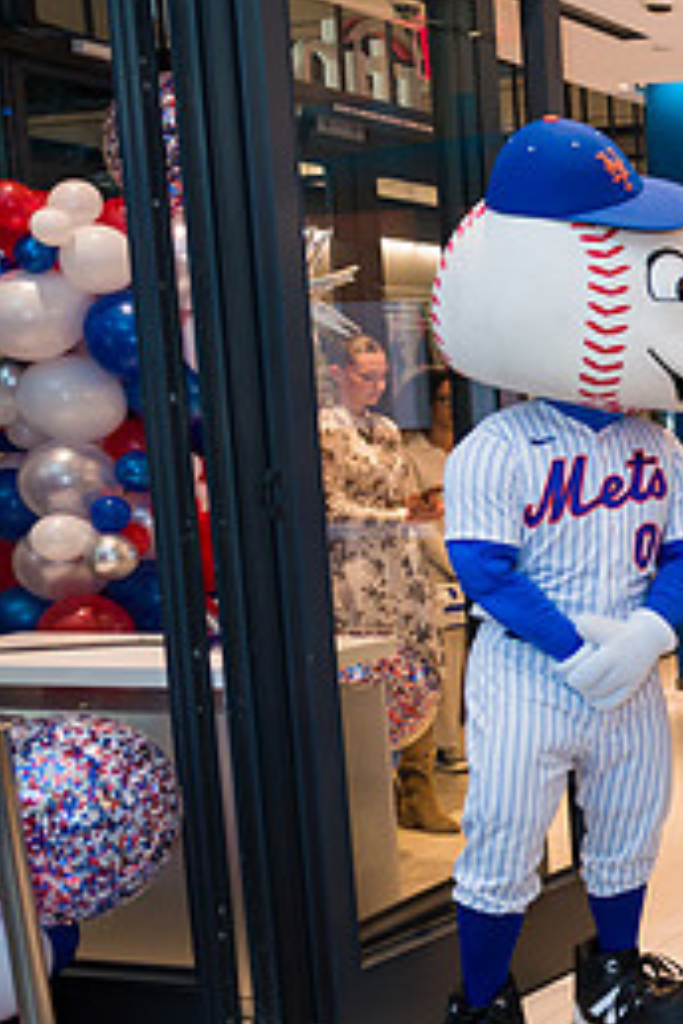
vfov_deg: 36.8
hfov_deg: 19.9
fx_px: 1537
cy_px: 564
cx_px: 1148
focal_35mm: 54
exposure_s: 1/200
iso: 800
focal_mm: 24
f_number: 4
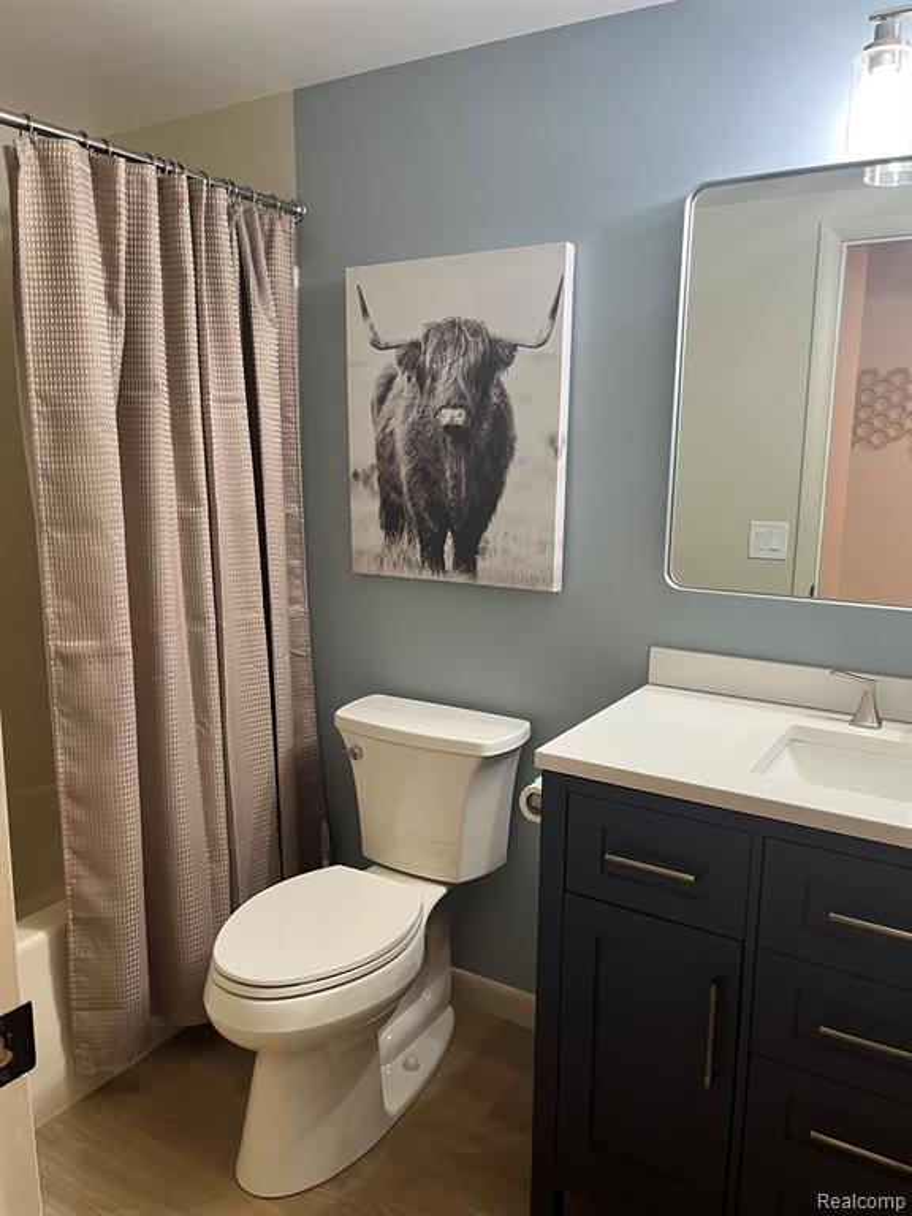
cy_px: 608
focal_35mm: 26
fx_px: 913
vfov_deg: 67.3
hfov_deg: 53.1
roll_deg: -0.5
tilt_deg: -11.5
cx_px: 456
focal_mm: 5.1
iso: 160
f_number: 1.6
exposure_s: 1/60
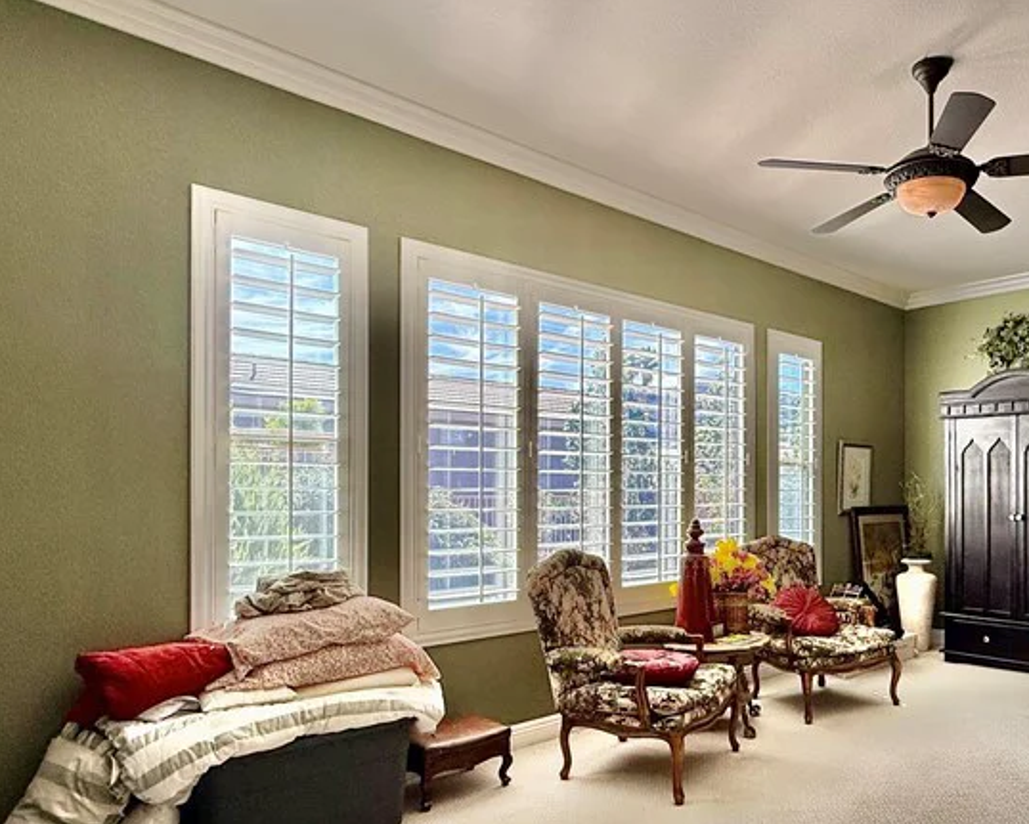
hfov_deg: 63.3
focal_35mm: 26
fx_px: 792
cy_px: 489
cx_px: 731
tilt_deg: +0.5
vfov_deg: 54.6
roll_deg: -0.1
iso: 64
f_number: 2.2
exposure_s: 1/181
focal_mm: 2.22
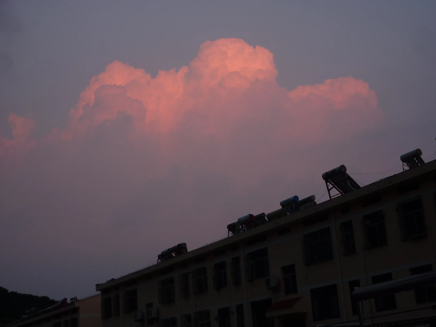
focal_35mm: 52
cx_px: 218
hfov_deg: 36.8
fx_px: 655
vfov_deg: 28.0
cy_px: 164
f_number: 3.8
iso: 80
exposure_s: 1/60
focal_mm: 8.5
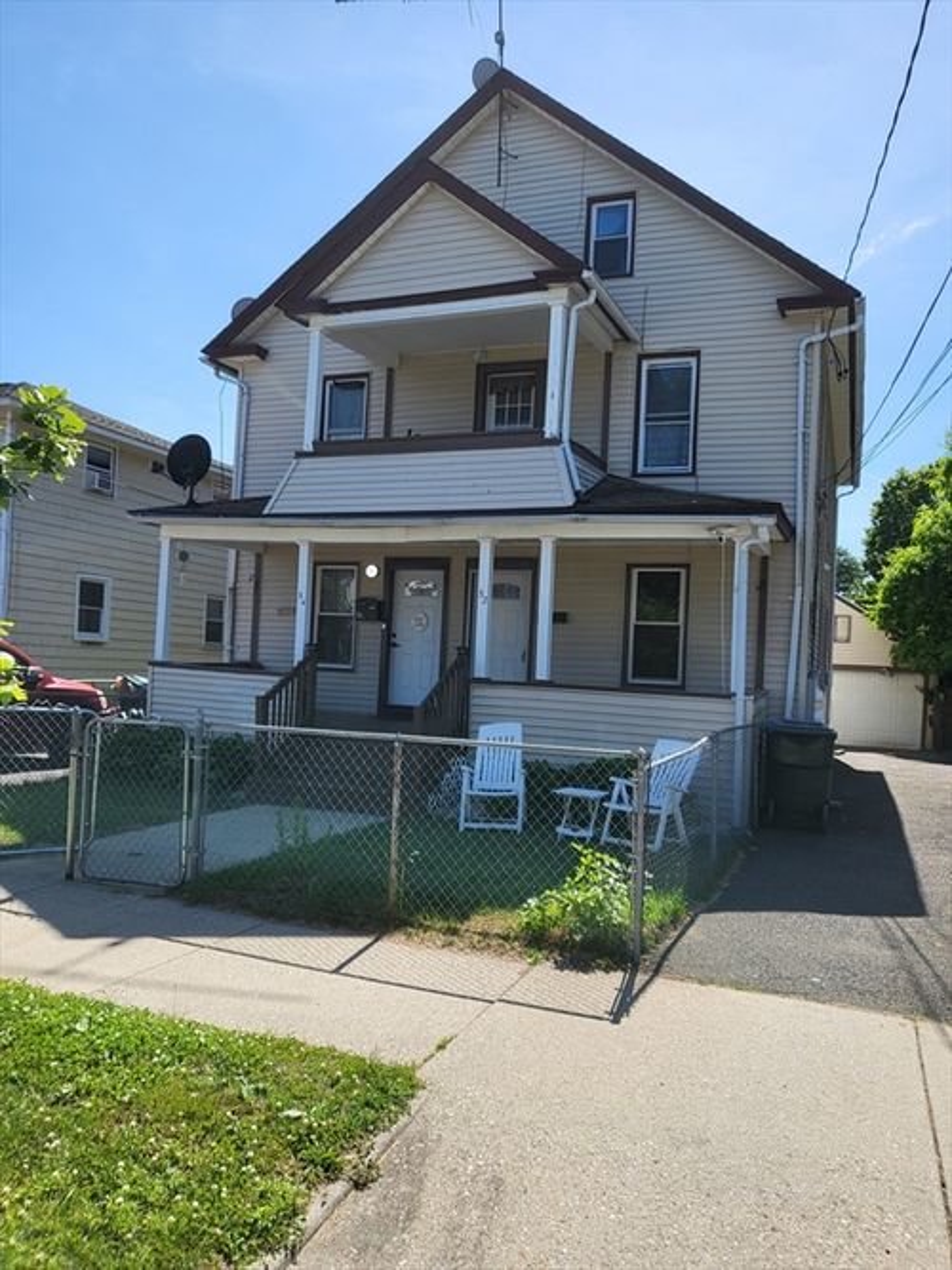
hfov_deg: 53.0
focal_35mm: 26
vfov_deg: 67.3
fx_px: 954
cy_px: 635
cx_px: 476
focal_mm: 4.25
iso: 50
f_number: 1.8
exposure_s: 1/2314
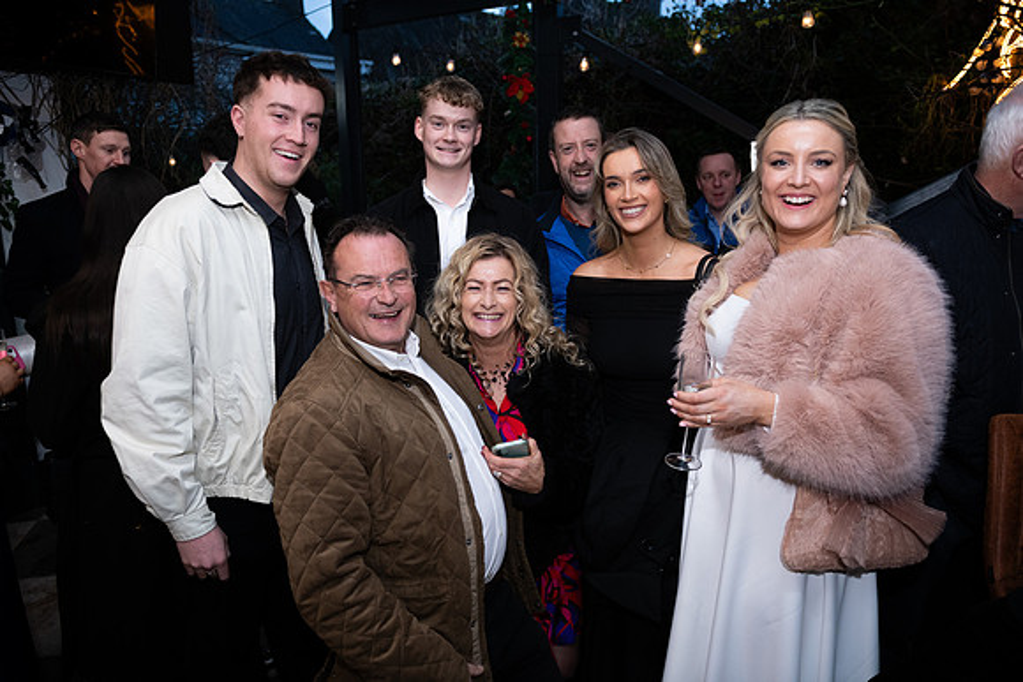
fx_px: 682
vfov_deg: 53.2
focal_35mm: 24
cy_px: 341
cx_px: 512
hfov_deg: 73.7
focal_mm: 24
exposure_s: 1/160
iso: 800
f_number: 3.5
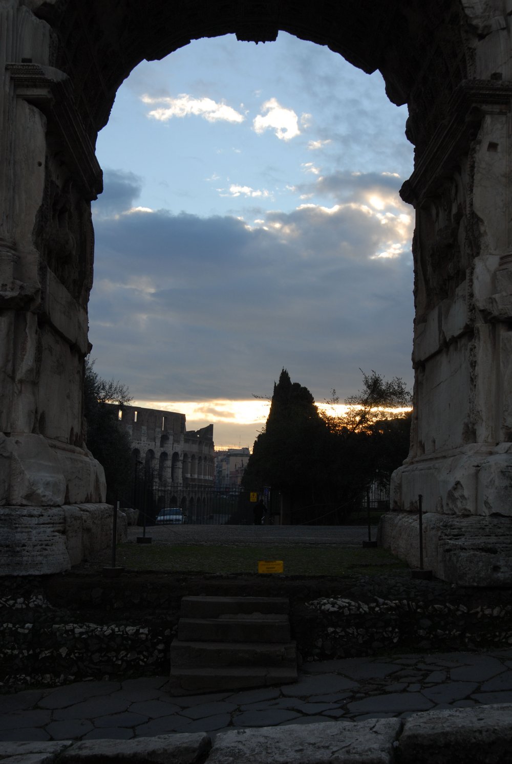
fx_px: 1021
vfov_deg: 41.1
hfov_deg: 28.2
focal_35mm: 48
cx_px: 256
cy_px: 382
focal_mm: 32
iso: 200
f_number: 8
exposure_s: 1/250
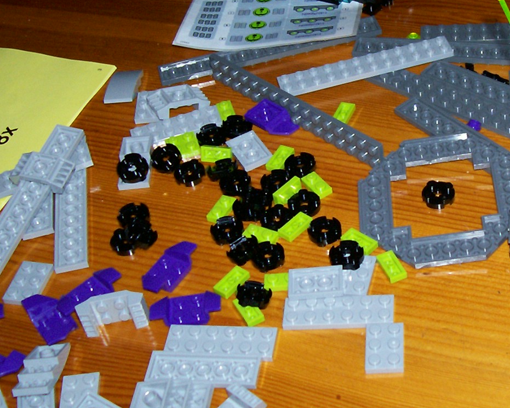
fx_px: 1102
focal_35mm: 73
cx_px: 403
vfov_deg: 21.0
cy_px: 160
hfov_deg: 25.6
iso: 80
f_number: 2.7
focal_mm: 5.6
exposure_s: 1/64
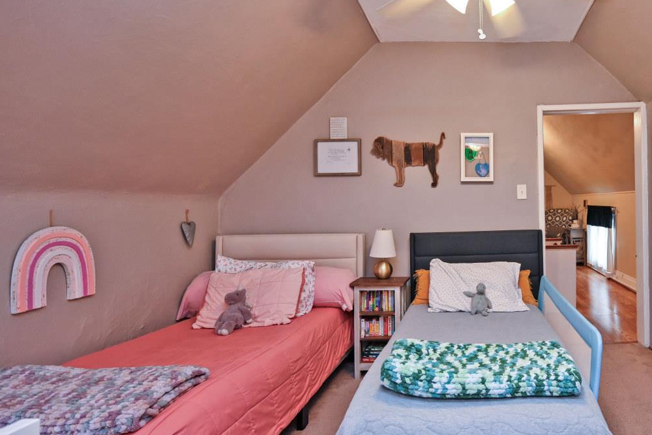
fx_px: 380
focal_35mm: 21
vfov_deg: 59.4
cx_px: 483
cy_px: 198
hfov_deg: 75.7
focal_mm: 14
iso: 640
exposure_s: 1/60
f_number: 4
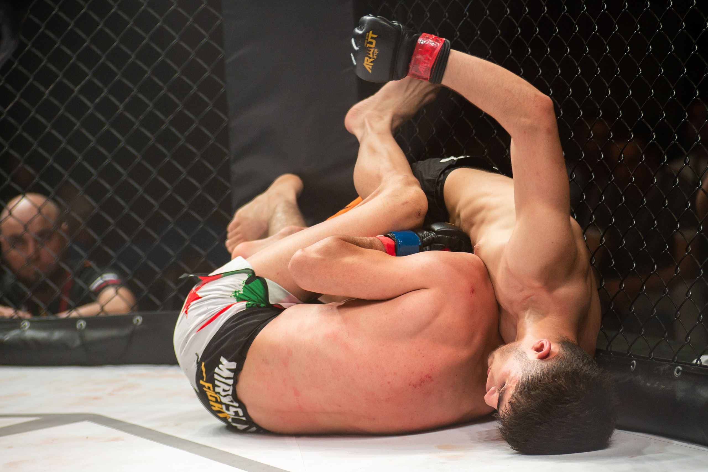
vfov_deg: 10.6
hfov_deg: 15.9
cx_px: 383
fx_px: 2536
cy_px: 237
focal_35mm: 129
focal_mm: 116
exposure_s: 1/320
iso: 900
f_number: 4
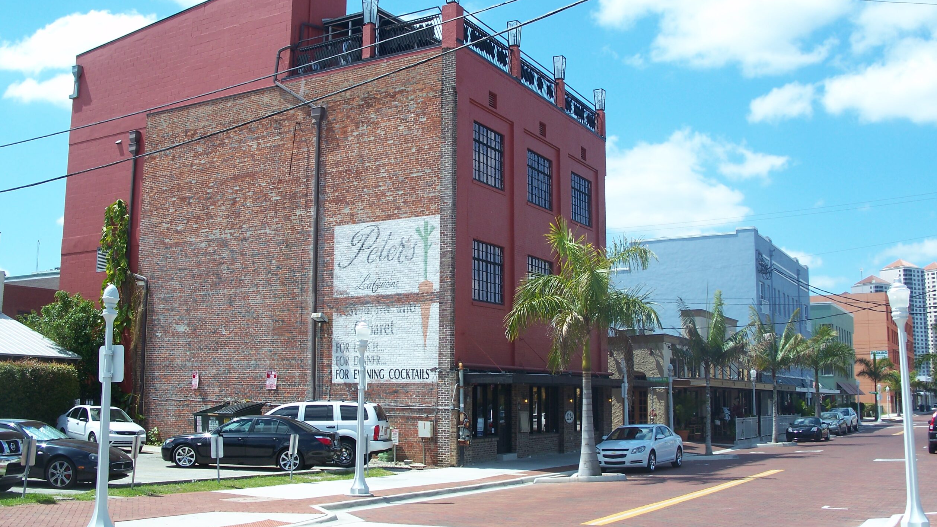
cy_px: 243
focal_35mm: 41
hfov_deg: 49.4
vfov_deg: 29.0
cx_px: 465
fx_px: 1019
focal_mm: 7.8
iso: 64
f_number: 4
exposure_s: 1/400
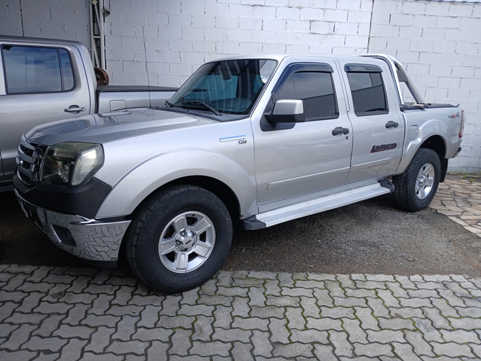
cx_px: 240
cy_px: 180
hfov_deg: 67.3
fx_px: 361
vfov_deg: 53.1
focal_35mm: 26
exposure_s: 1/253
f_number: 1.8
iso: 20
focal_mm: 3.98
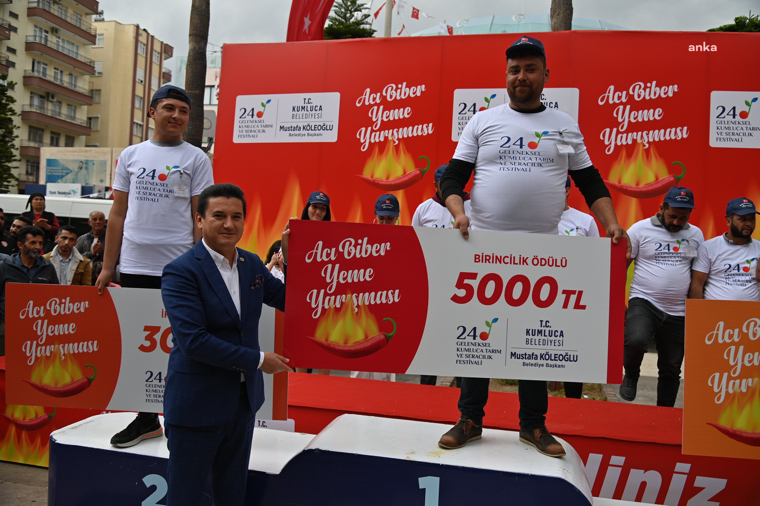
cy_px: 253
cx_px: 380
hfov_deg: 61.9
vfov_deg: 43.6
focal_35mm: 30
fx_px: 633
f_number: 4
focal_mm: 30
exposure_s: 1/640
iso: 280
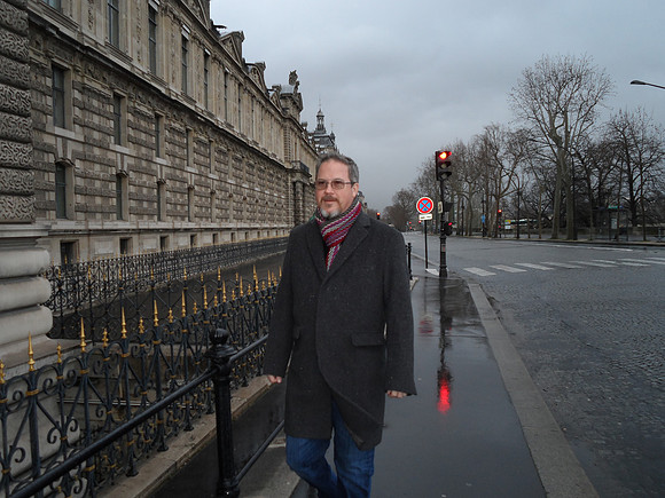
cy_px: 249
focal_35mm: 30
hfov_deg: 60.0
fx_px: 576
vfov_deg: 46.8
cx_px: 332
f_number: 2.7
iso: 120
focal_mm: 5.5
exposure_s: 1/350
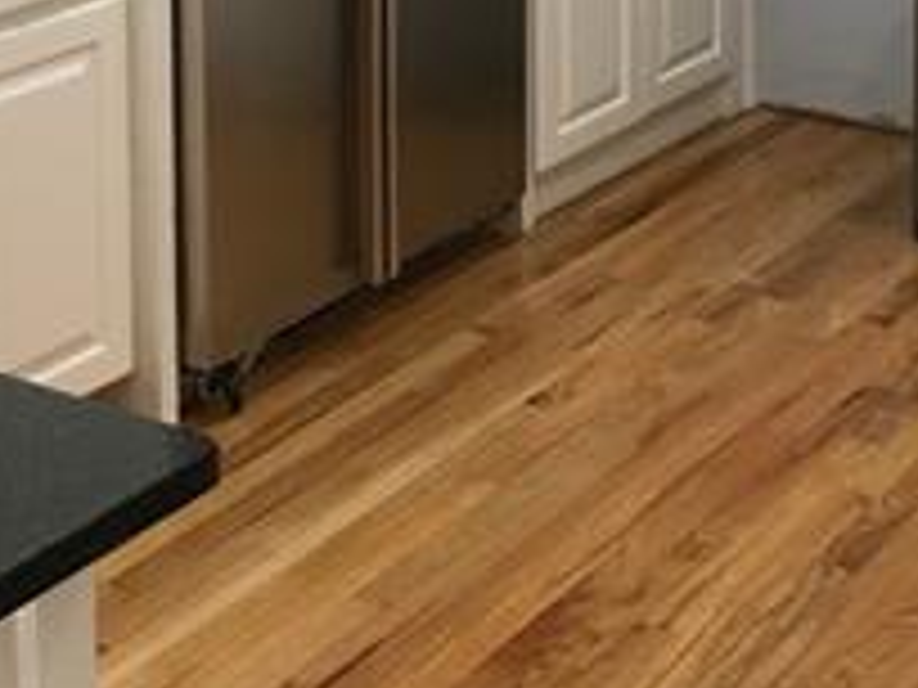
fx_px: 2413
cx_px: 450
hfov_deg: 21.5
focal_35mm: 91
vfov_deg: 15.0
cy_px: -369
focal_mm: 4.15
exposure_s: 1/30
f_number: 2.2
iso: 40
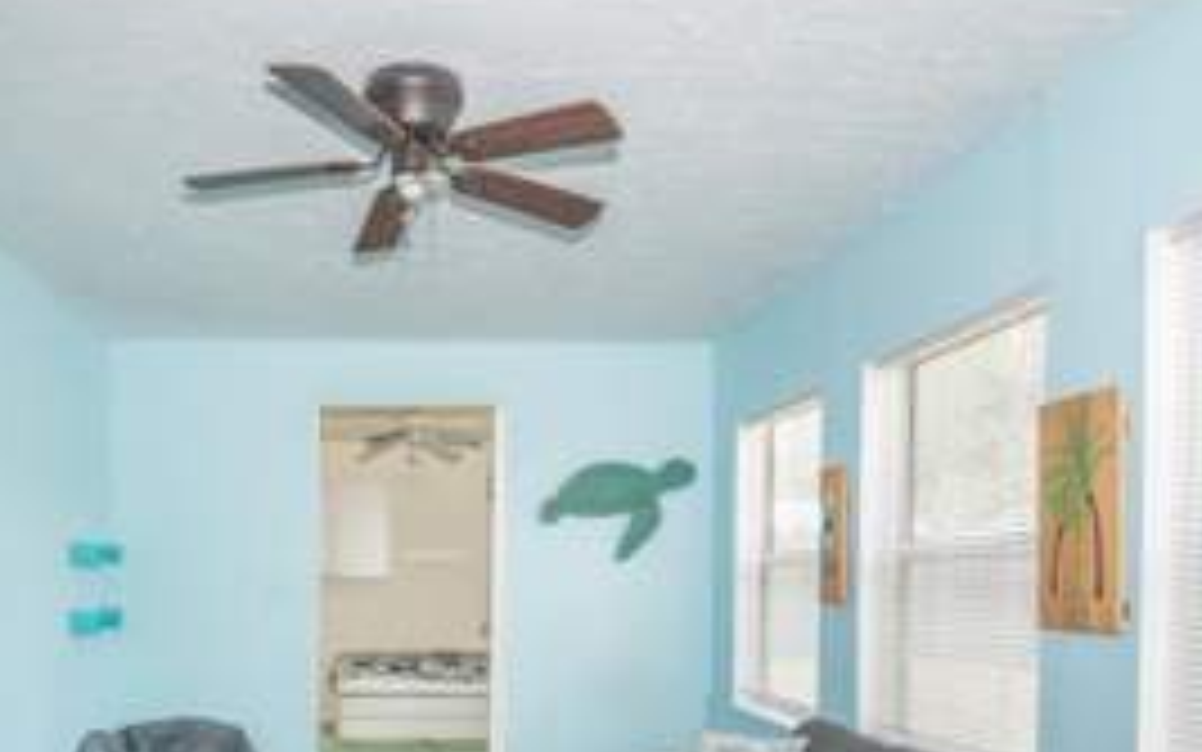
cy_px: 601
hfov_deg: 63.2
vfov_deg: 41.3
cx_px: 414
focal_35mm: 29
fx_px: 950
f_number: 9
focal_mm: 14
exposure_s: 1/40
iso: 250
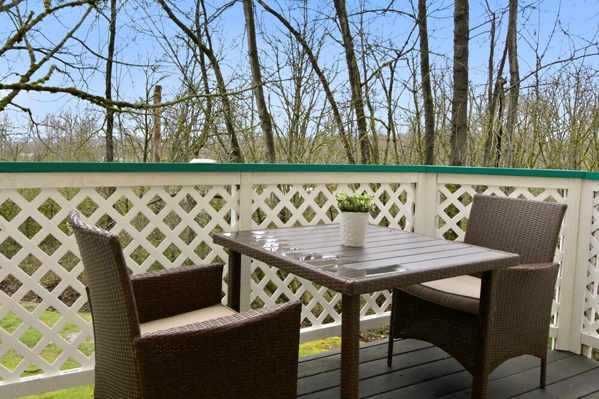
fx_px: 482
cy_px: 150
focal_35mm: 29
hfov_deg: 63.4
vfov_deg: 44.6
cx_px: 260
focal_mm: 17
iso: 400
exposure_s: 1/125
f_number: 9
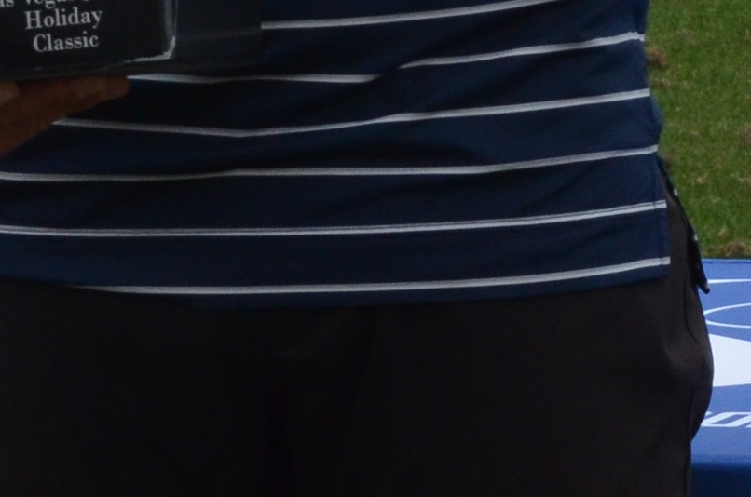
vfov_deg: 2.8
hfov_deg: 4.3
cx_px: 411
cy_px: -939
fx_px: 9931
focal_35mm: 477
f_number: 11
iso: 800
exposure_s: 1/500
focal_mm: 52
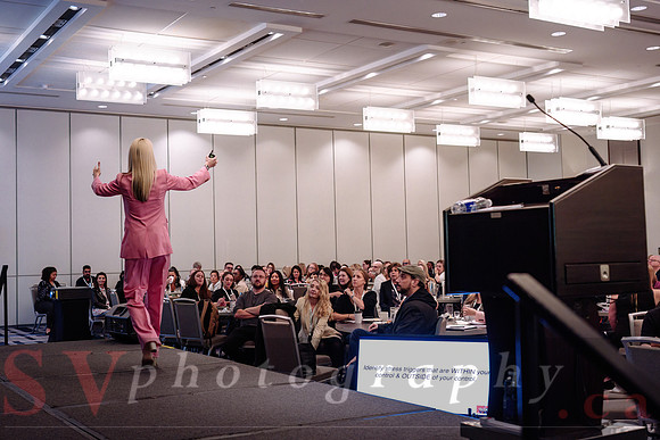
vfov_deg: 30.4
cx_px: 243
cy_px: 220
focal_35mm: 44
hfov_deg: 43.9
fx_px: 812
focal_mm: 35
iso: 1600
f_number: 2.8
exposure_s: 1/100
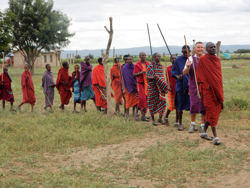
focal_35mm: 71
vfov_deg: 20.7
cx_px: 125
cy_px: 94
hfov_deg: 27.4
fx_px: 513
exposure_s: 1/200
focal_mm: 12.6
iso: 125
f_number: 4.8
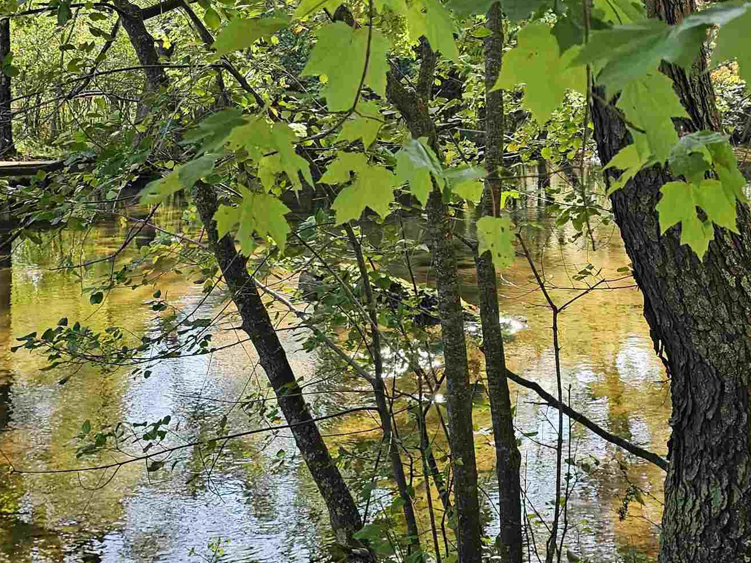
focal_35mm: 54
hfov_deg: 35.4
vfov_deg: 26.8
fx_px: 1172
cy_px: 176
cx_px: 454
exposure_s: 1/180
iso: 25
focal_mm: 6.3
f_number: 1.7
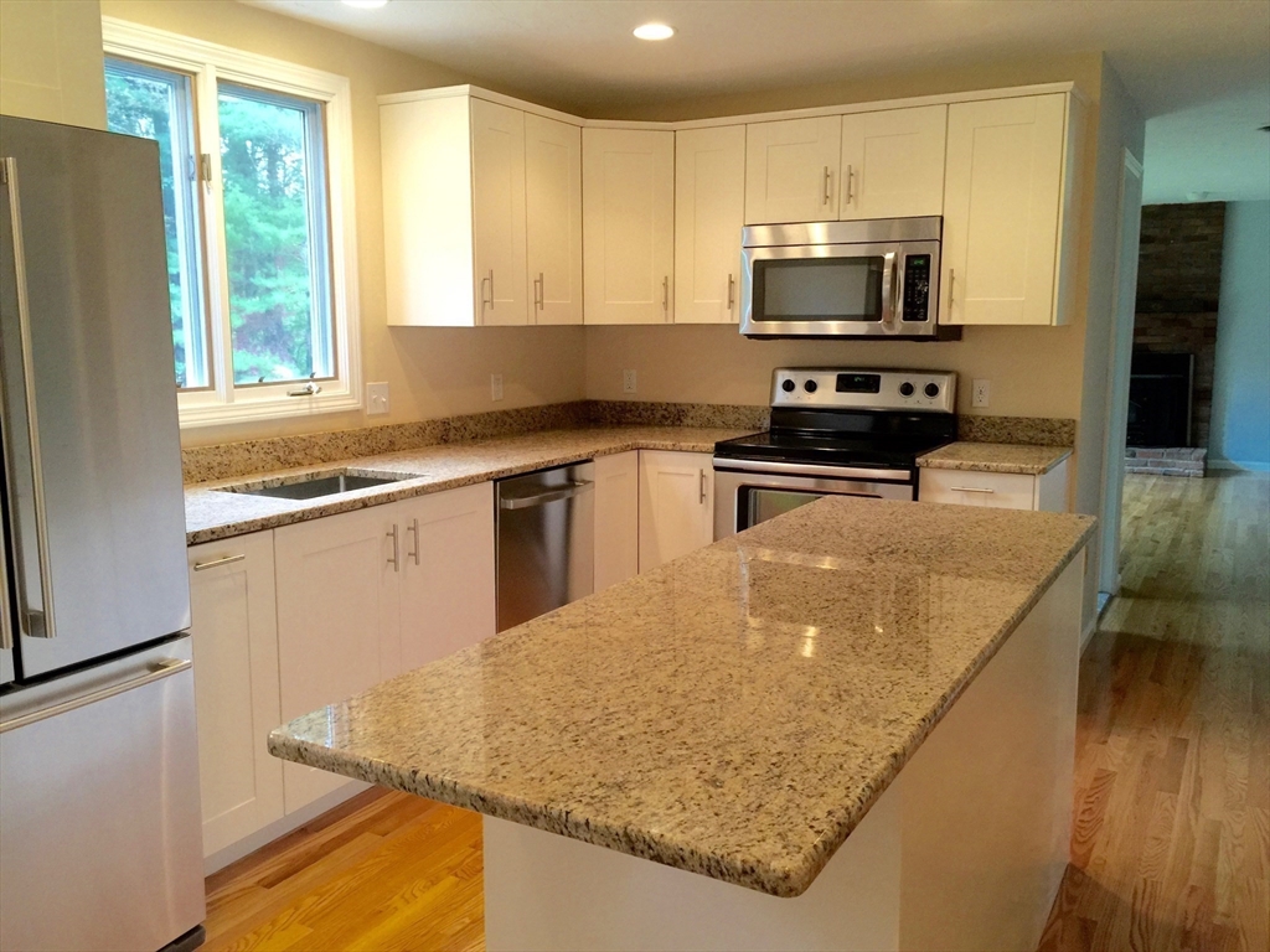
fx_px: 1064
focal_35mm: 29
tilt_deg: -9.0
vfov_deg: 48.2
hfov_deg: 61.7
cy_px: 476
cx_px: 635
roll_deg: -1.1
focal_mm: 4.15
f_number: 2.2
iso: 50
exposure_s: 1/30
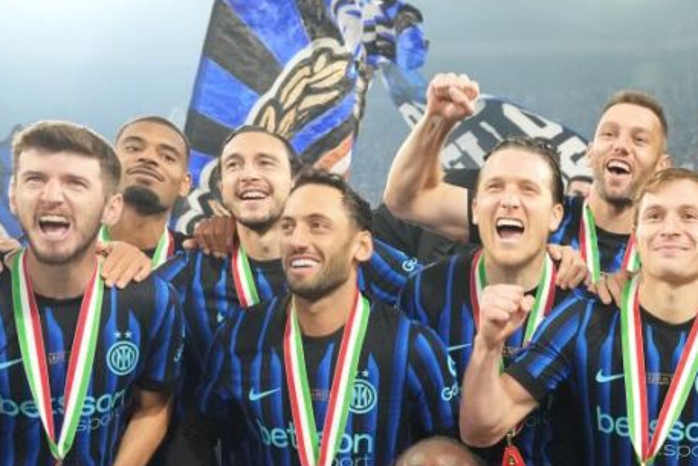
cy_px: 524
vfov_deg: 20.5
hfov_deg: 28.3
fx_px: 1222
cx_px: 808
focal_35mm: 63
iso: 4000
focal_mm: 24
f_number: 3.2
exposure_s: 1/640
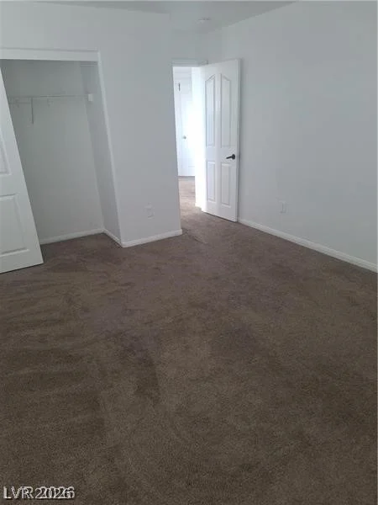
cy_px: 252
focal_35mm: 23
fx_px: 335
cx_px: 189
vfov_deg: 73.9
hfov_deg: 58.9
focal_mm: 5.54
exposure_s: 1/40
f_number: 1.8
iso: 160
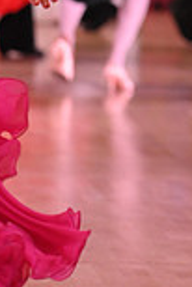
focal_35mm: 489
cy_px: -198
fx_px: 3903
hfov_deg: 2.8
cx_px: 336
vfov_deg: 4.2
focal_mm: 130
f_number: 4.5
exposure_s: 1/250
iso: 1600
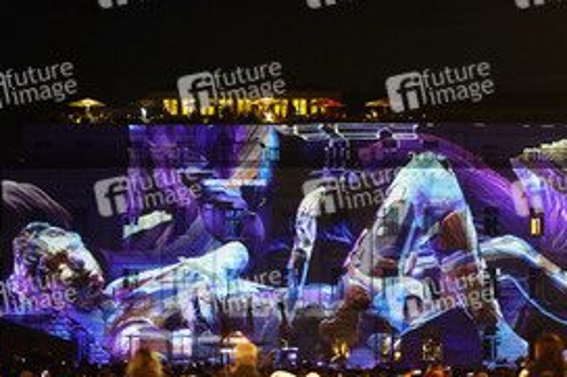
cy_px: 244
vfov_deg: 9.7
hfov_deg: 14.5
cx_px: 385
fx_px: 2219
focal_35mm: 141
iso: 1600
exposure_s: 1/60
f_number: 2
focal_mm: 85
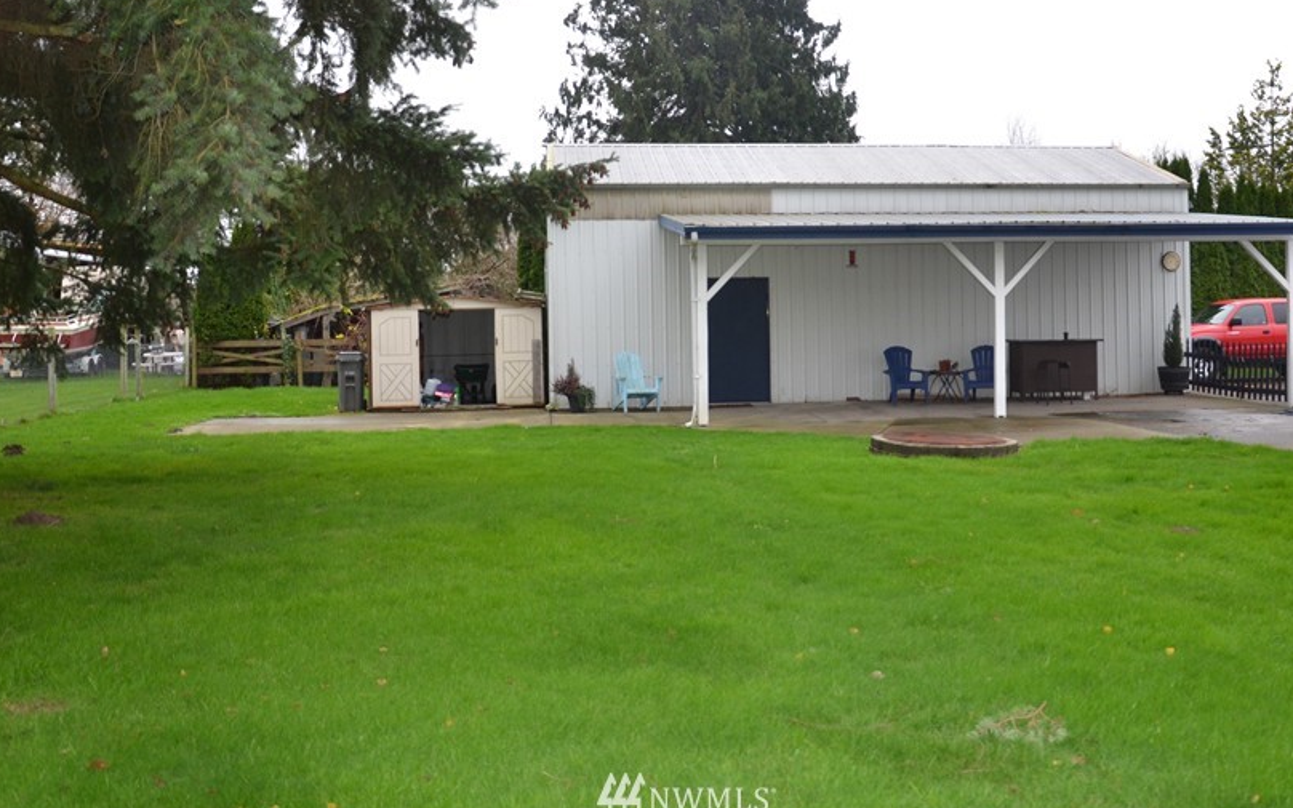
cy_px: 276
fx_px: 1304
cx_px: 687
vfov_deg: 34.2
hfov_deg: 52.7
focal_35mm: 37
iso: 320
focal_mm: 18
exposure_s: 1/125
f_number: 3.5
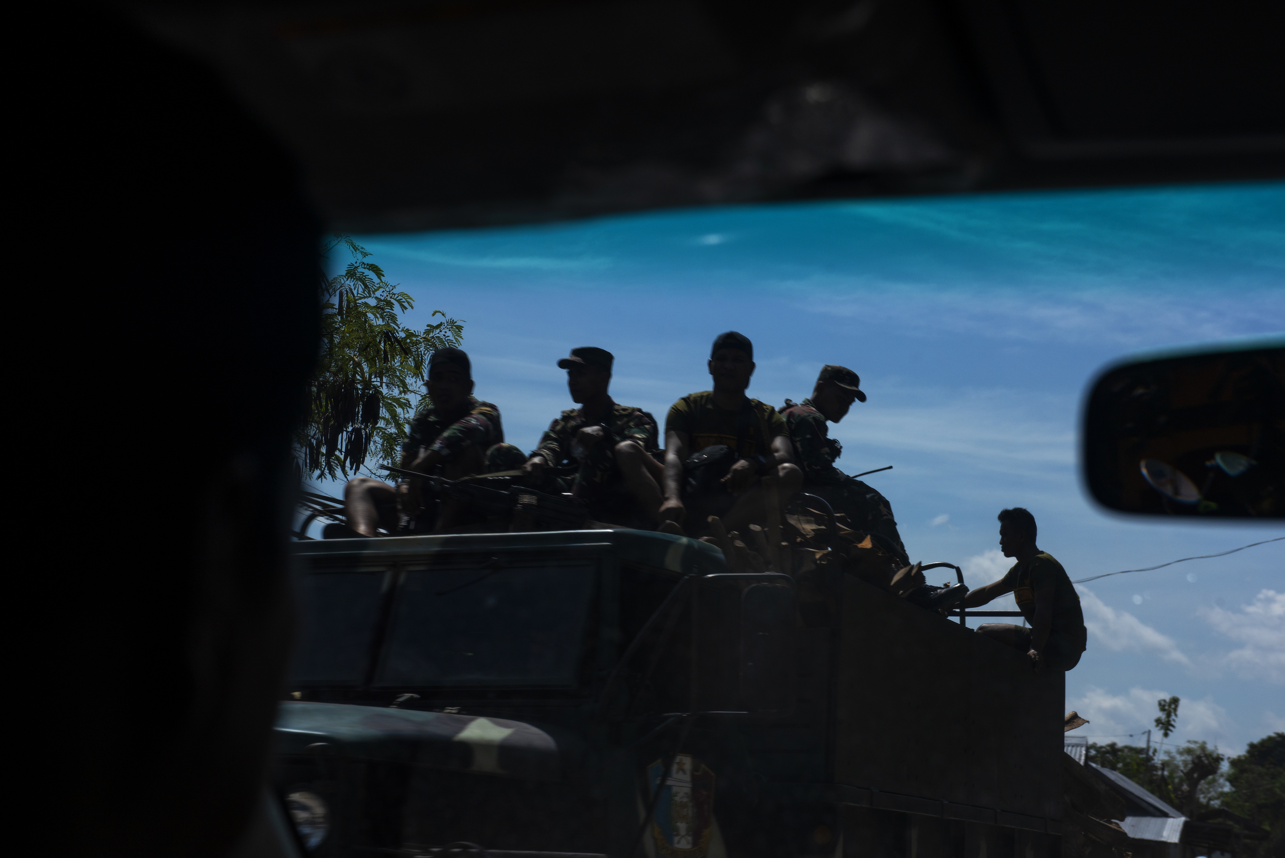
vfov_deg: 21.9
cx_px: 642
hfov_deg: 32.4
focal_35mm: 62
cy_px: 429
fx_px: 2214
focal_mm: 62
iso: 110
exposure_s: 1/320
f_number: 8
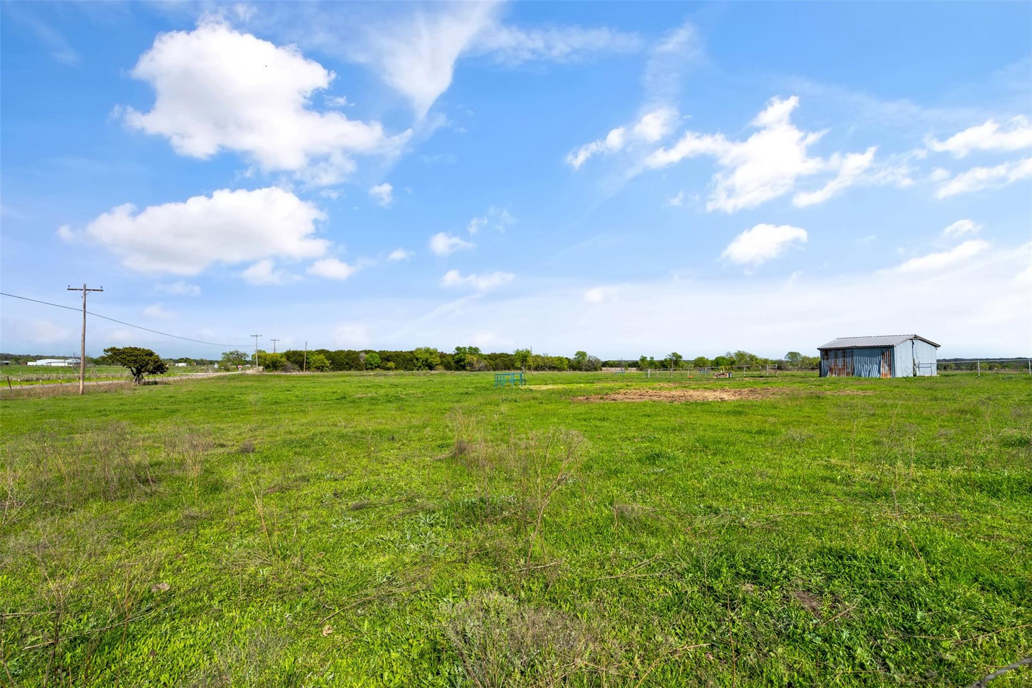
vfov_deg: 73.7
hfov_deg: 96.7
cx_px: 516
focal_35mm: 16
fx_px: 459
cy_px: 344
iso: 250
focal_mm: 16
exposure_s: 1/640
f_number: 9
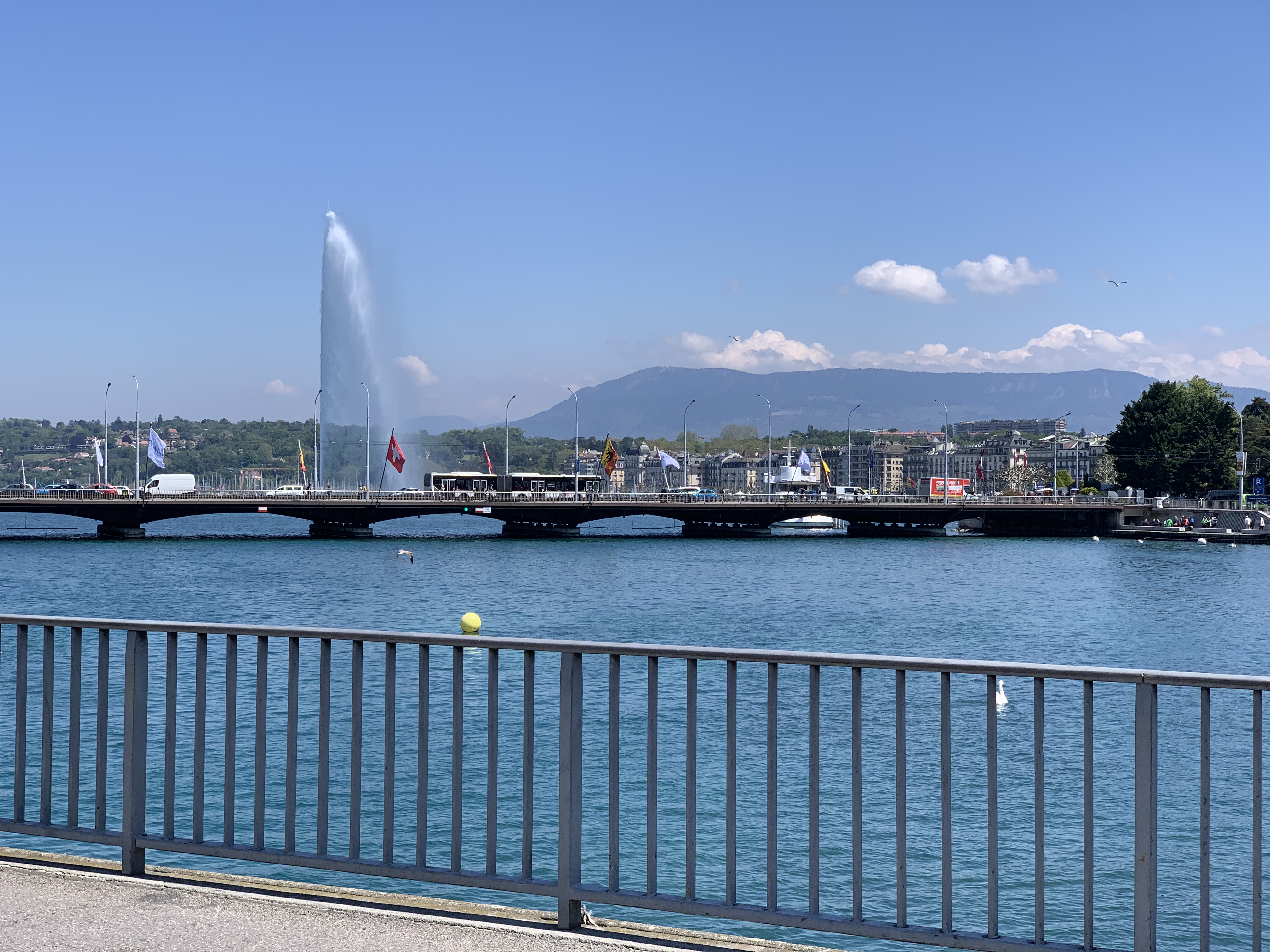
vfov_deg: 28.0
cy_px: 476
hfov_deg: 36.8
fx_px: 1908
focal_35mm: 52
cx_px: 635
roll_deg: -1.2
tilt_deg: +1.1
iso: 16
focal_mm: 6
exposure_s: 1/1199
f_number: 2.4
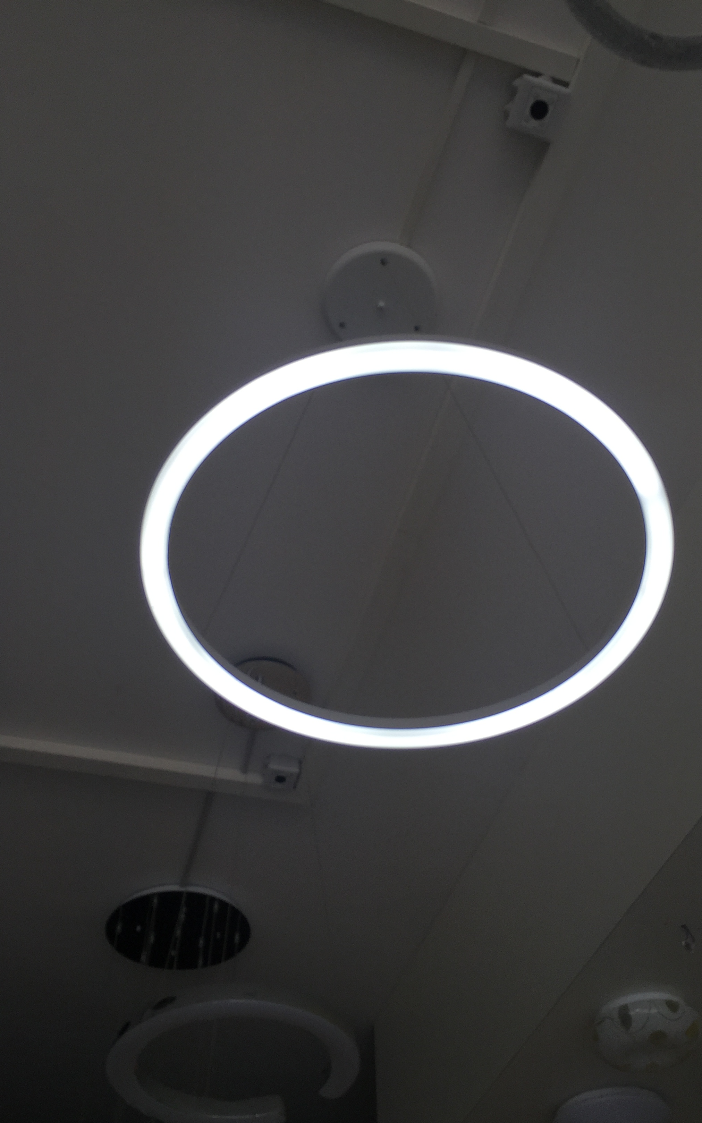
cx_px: 400
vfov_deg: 61.2
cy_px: 564
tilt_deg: +54.2
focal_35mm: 31
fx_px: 949
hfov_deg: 40.5
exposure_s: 1/449
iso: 32
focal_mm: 4.15
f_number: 2.2
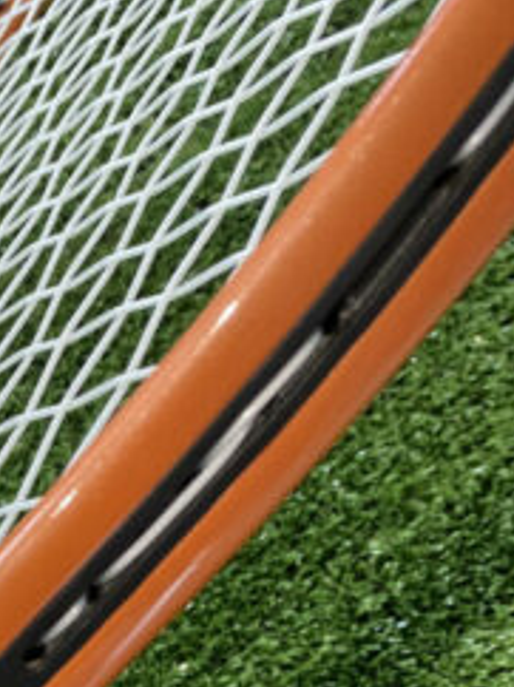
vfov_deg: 20.2
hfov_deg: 15.8
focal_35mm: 86
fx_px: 1706
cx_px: -247
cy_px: 968
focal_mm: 4.2
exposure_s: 1/100
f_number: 1.8
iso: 100
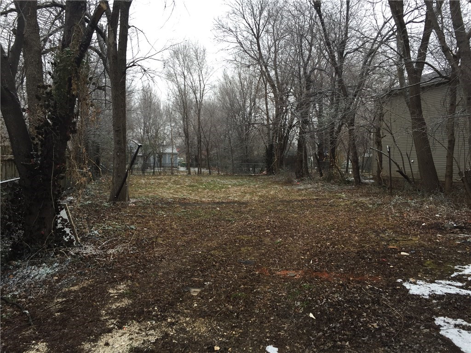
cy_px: 176
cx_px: 236
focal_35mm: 29
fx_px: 395
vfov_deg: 48.2
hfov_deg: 61.7
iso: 32
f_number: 2.2
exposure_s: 1/120
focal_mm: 4.15
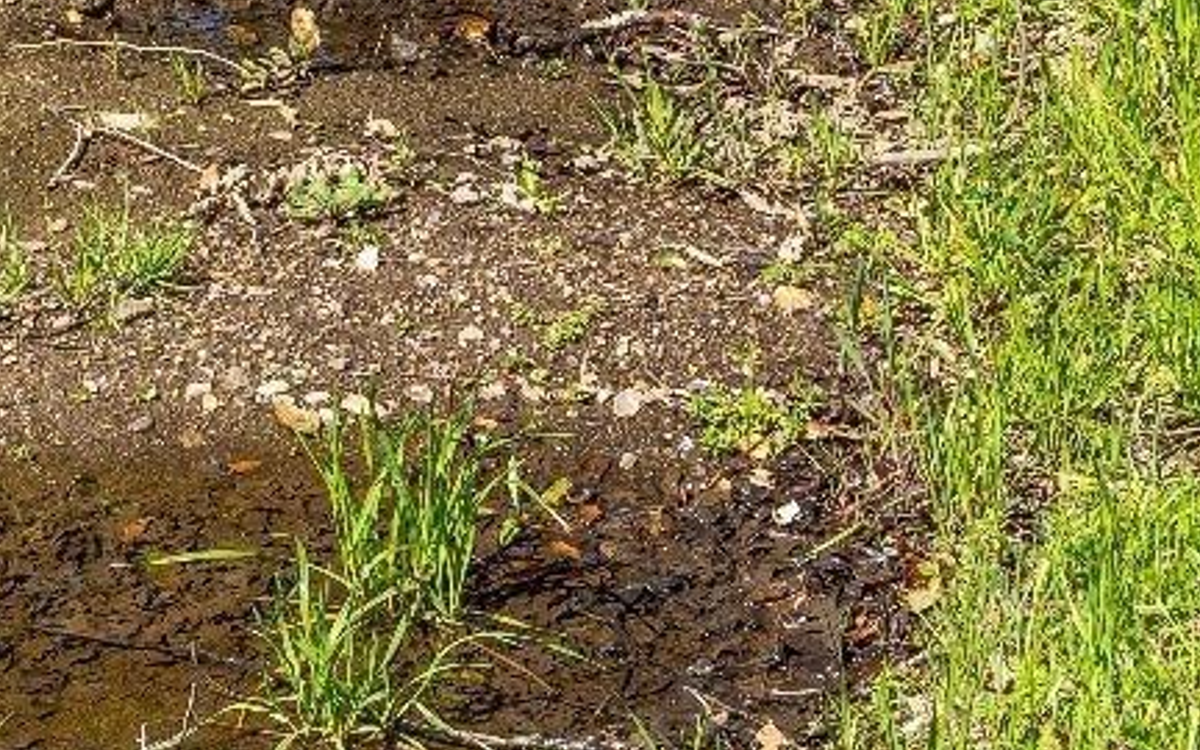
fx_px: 4055
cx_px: 300
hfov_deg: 16.7
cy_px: -522
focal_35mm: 124
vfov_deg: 10.1
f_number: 11
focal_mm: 35
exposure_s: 1/250
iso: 400
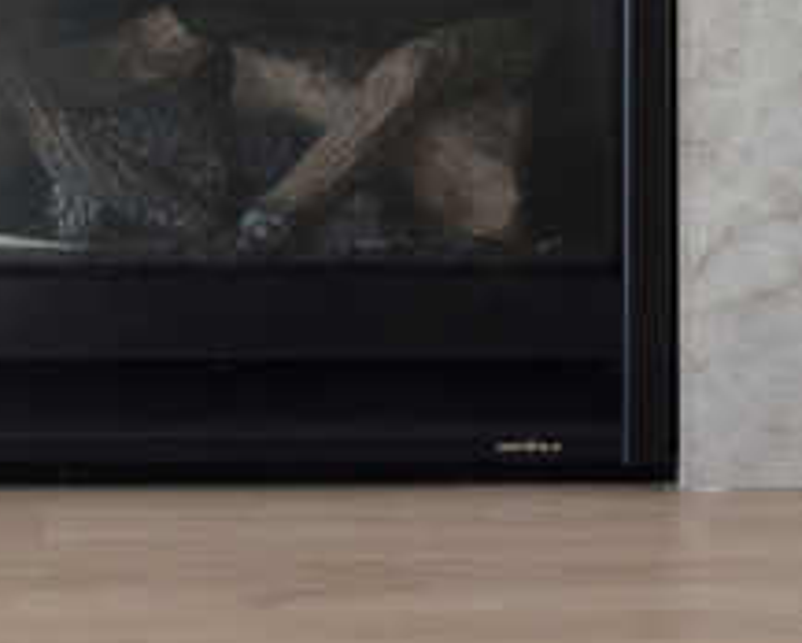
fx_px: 5155
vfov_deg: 6.8
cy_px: -795
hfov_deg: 8.9
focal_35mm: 217
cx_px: 214
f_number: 8
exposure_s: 1/125
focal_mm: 31
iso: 320
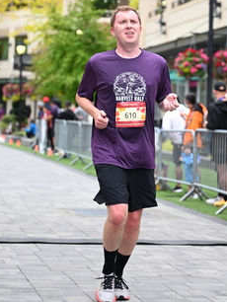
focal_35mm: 121
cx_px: 153
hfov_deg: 12.2
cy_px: 77
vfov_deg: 16.2
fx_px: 1056
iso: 800
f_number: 2.8
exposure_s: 1/2000
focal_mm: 70
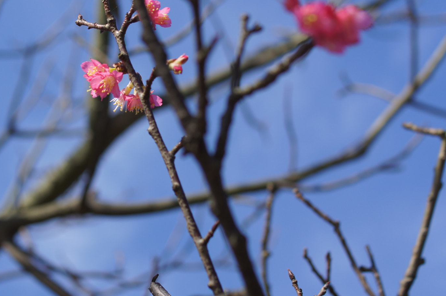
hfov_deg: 25.6
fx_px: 974
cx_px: 133
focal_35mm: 79
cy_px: 125
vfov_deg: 17.3
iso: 100
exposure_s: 1/1000
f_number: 4
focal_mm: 35
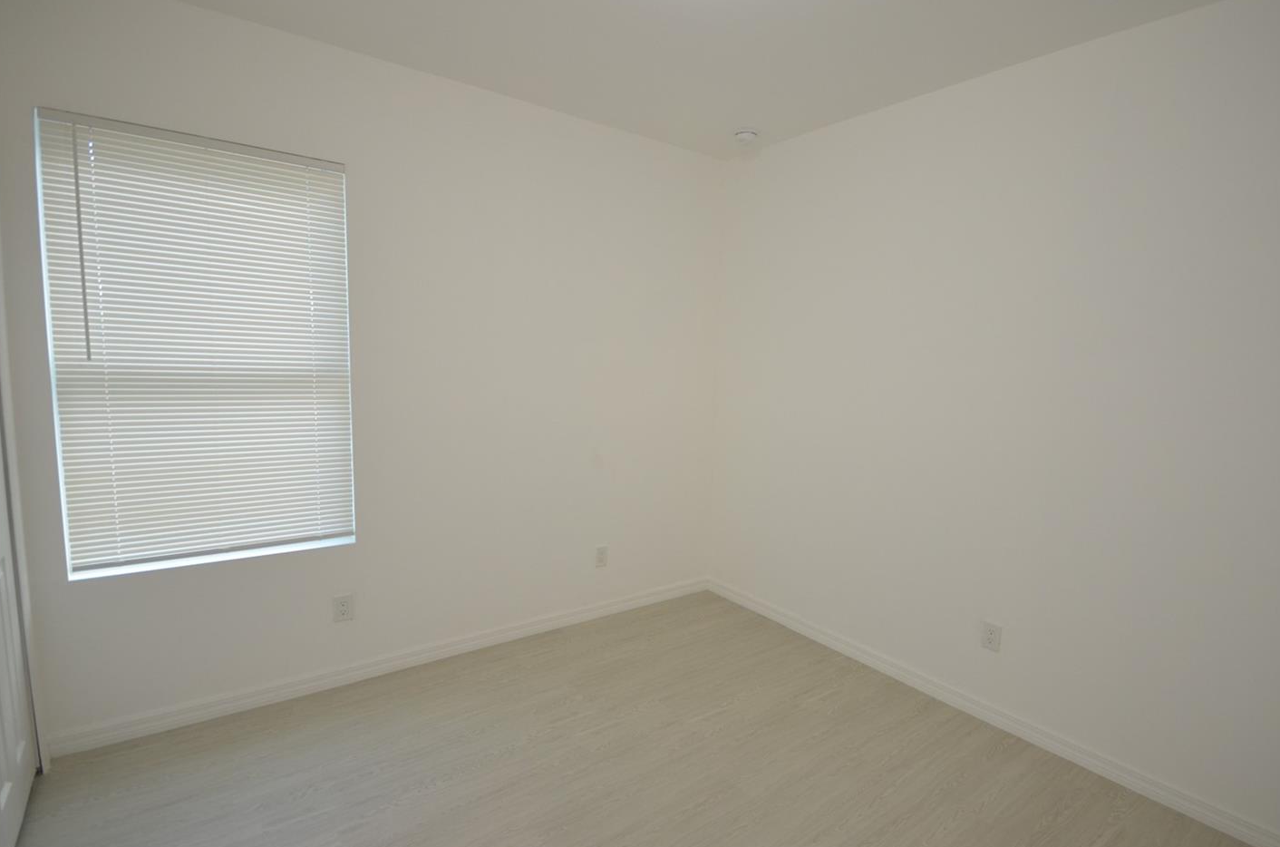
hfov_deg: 93.2
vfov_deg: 70.1
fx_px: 603
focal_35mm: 17
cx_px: 697
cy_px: 427
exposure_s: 1/60
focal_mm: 10
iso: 450
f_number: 4
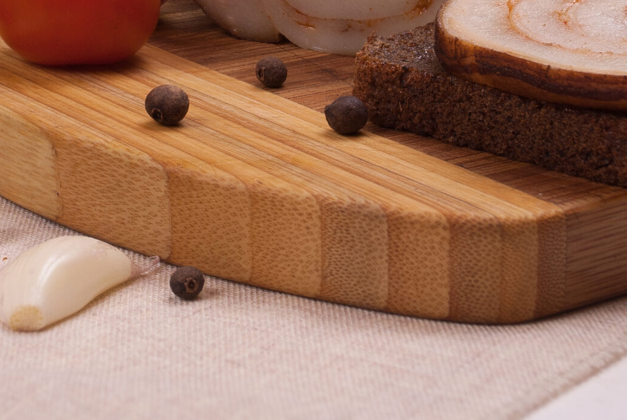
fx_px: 2058
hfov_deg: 17.2
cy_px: -82
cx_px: 166
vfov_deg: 11.4
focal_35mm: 118
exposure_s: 1/4
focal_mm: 32
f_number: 5.6
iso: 100
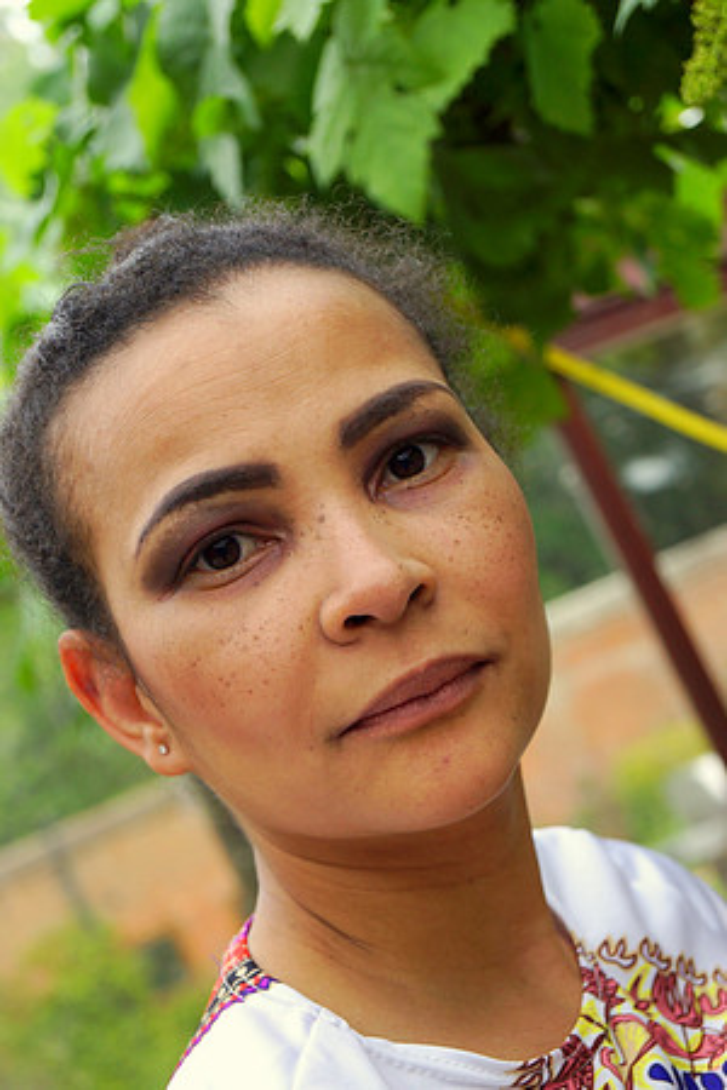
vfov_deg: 27.0
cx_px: 364
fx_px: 2272
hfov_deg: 18.2
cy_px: 545
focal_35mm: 75
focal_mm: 50
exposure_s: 1/160
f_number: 5.6
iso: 160
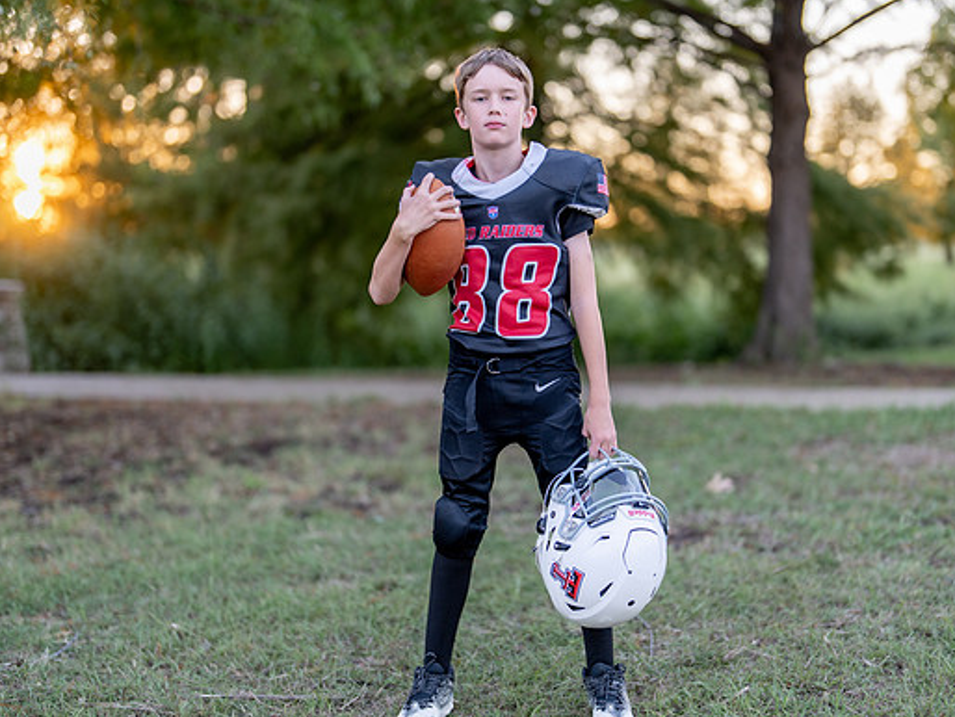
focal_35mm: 63
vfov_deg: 23.3
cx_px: 523
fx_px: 1739
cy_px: 343
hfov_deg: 30.7
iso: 100
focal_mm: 50
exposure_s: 1/320
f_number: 1.2
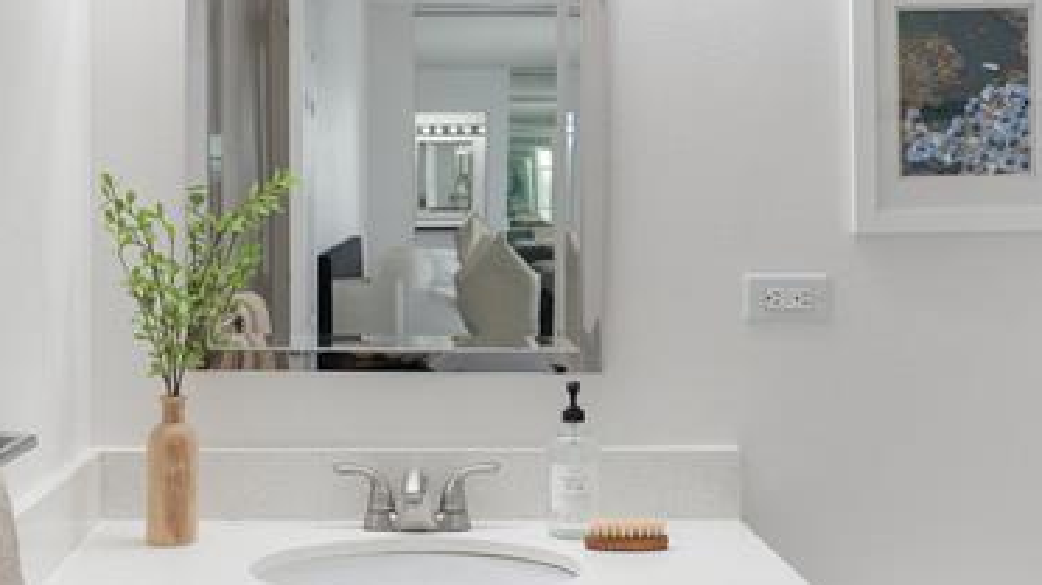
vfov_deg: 22.2
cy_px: 258
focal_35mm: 54
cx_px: 401
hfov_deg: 38.3
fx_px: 1492
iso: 250
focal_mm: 30
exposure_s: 1/8
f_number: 8
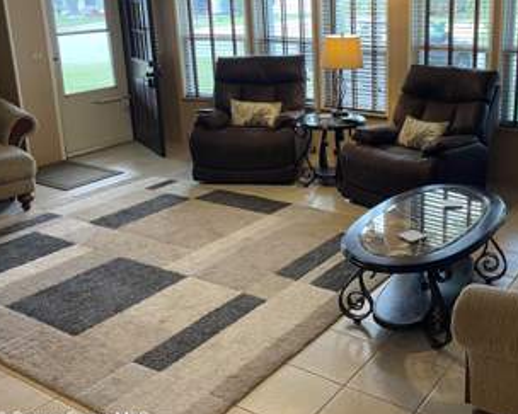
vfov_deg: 36.9
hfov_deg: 44.8
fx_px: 613
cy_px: 139
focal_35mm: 40
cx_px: 363
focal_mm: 4.2
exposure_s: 1/60
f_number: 1.6
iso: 100
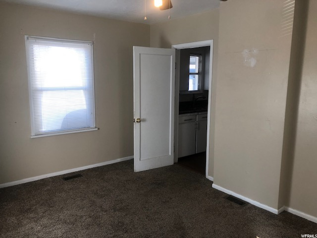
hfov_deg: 63.4
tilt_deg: -8.6
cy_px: 119
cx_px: 158
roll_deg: +0.2
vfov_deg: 49.7
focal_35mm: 28
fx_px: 256
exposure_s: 1/40
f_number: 1.8
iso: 25
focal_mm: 4
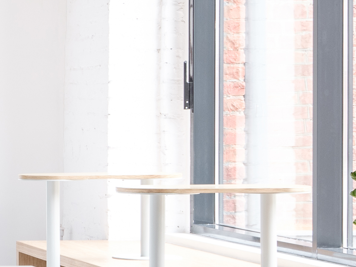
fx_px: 1790
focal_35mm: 174
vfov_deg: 8.5
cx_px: -418
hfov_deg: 10.2
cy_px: 68
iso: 200
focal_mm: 32
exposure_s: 3
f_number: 13
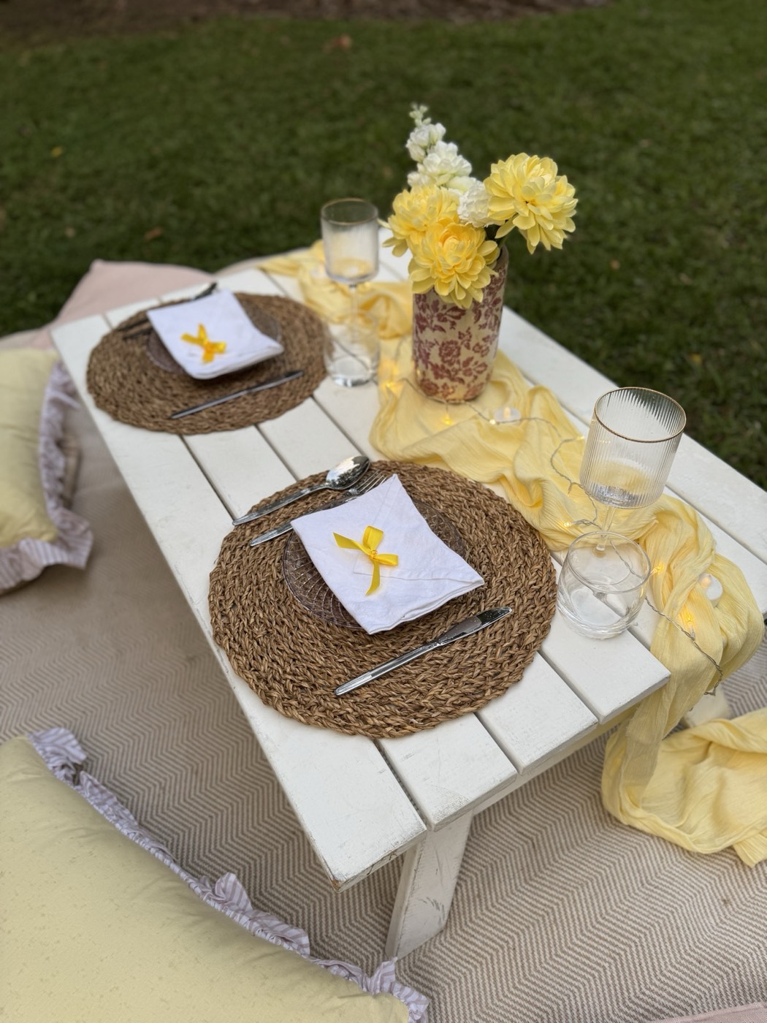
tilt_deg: -42.0
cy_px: 512
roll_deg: -3.4
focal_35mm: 24
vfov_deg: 71.6
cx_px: 384
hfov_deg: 56.8
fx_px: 709
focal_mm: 6.76
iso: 80
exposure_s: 1/433
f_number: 1.78
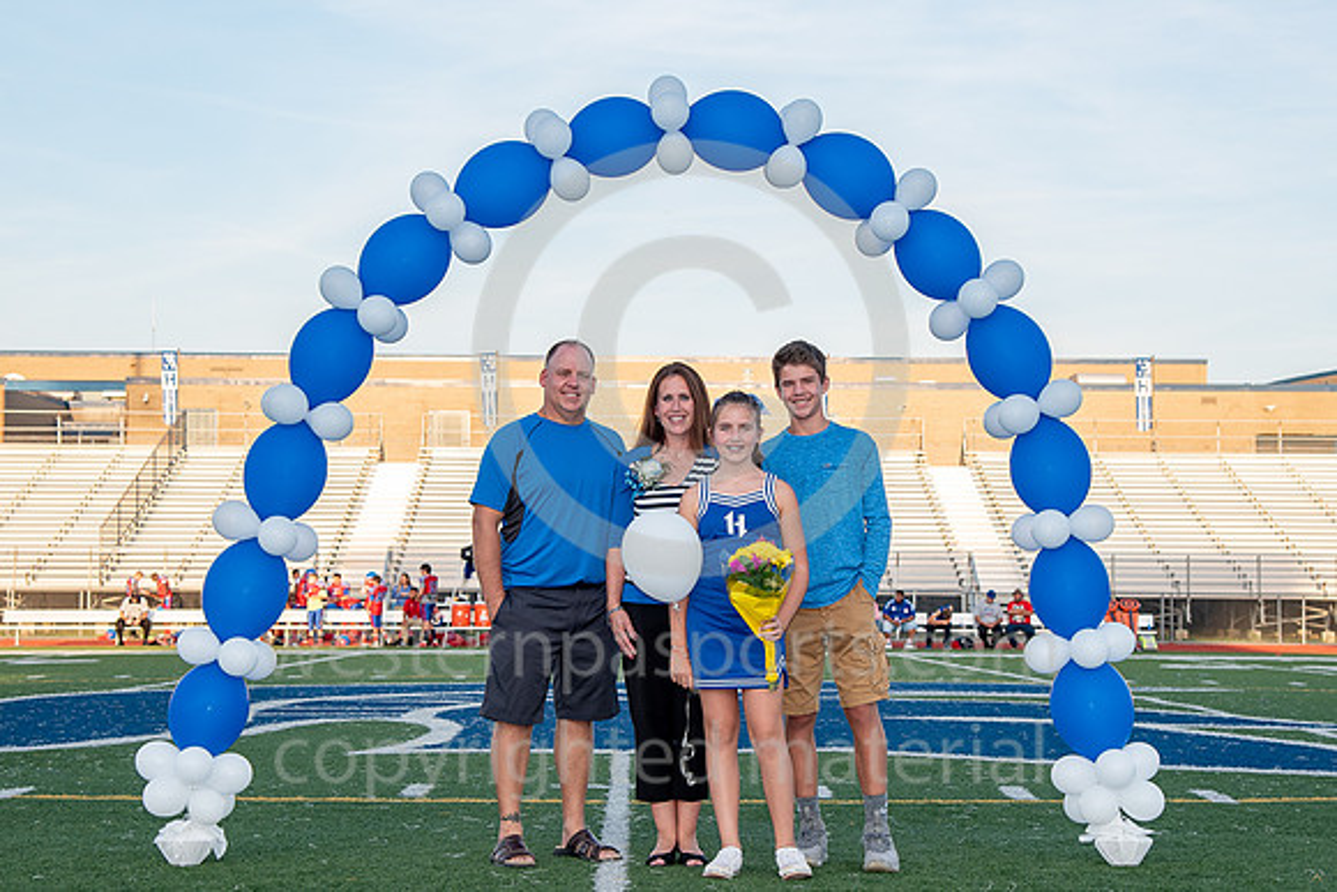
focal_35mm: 69
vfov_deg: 19.9
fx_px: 2547
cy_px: 455
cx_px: 681
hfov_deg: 29.4
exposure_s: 1/125
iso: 100
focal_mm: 52
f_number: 5.6
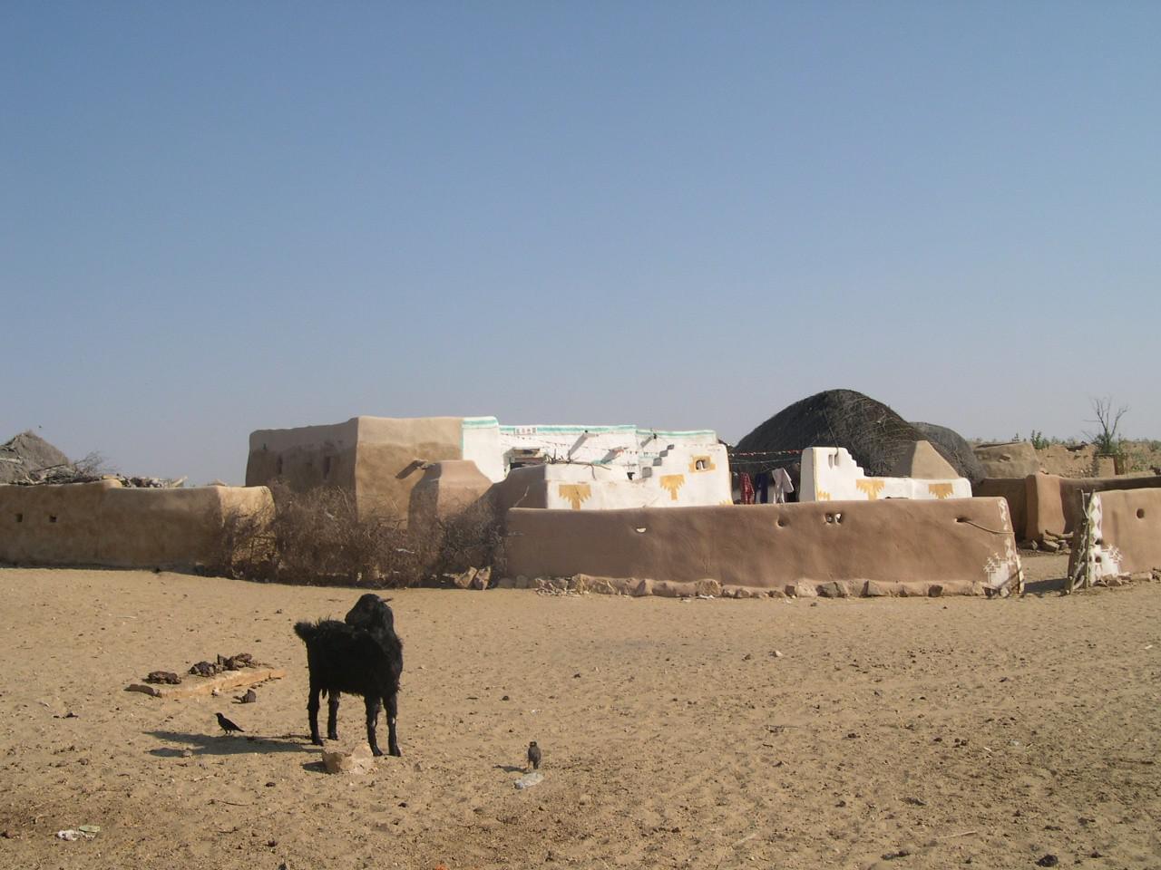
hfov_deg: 49.0
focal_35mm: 38
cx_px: 580
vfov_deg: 37.7
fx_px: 1274
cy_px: 435
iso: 100
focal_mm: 8
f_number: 7.6
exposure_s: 1/284
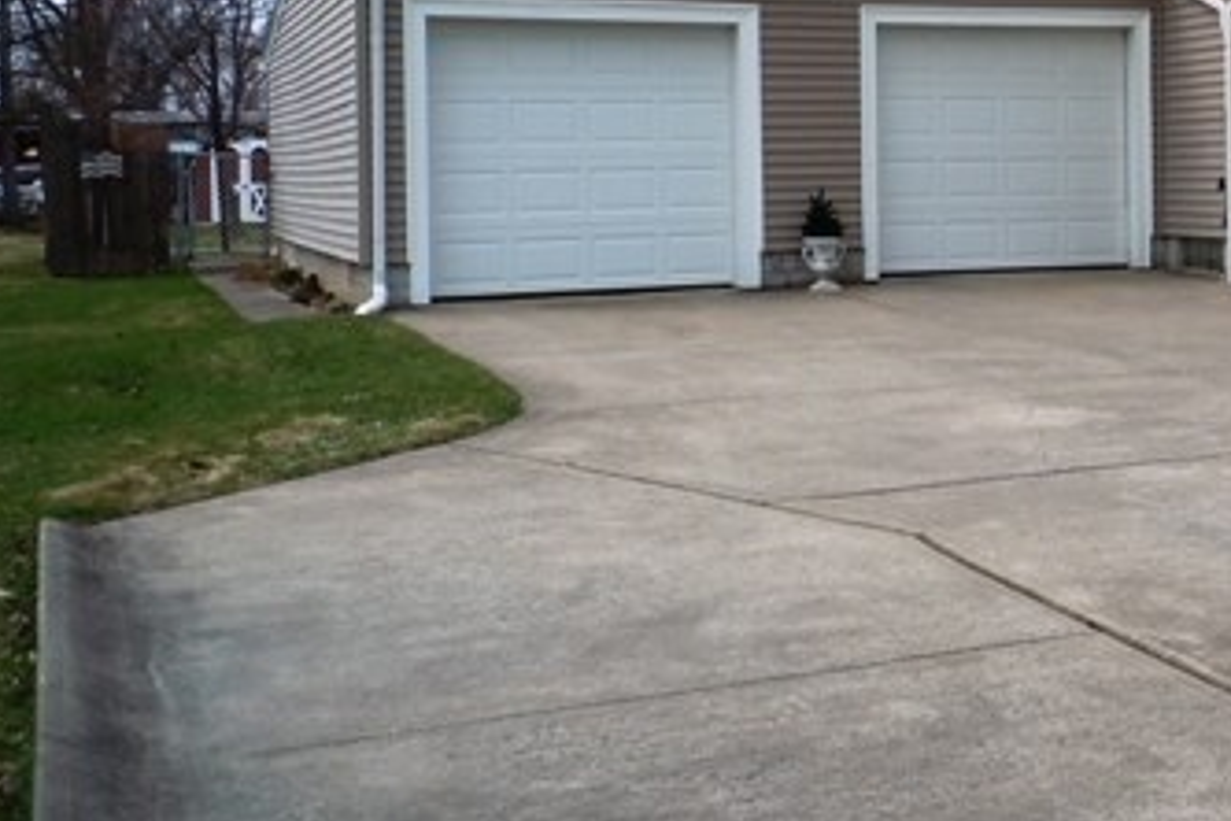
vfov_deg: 24.0
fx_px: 1915
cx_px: 1157
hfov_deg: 33.4
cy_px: 244
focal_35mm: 56
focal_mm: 5
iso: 100
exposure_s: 1/640
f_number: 3.7
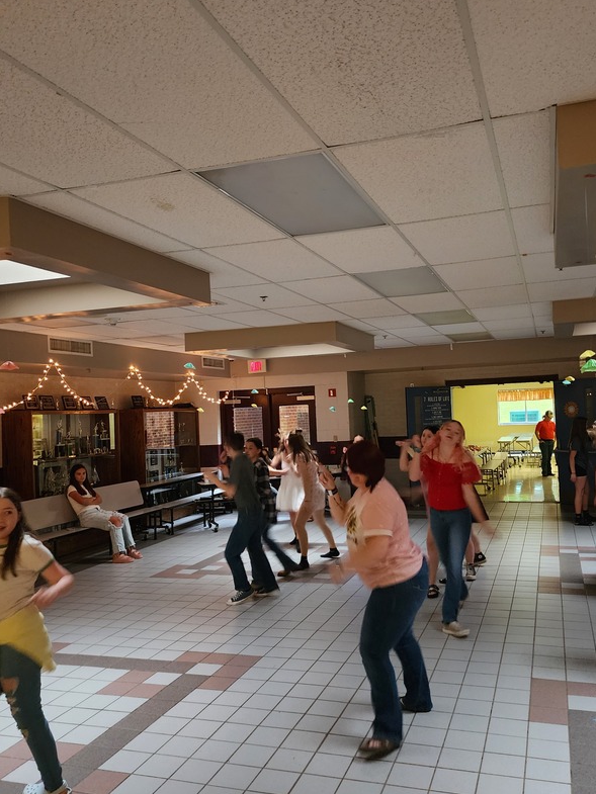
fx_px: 689
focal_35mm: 30
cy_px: 407
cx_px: 307
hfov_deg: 46.8
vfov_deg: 59.9
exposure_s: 1/24
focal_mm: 6.4
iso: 640
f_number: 1.8
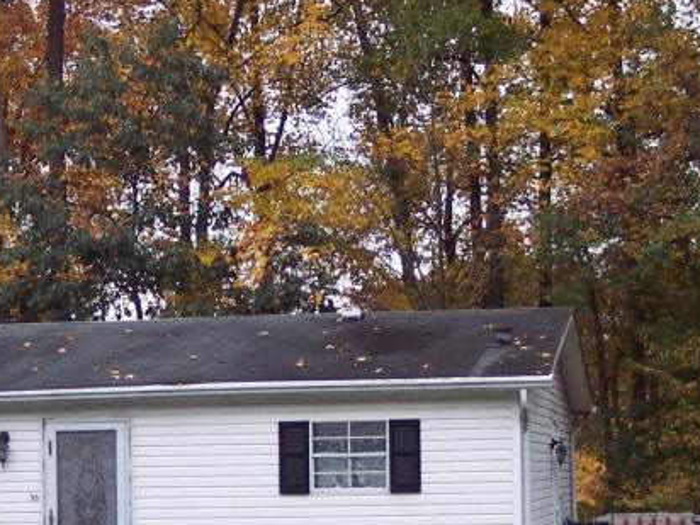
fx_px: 1962
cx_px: 309
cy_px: 323
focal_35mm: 97
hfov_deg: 20.2
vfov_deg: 15.2
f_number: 2.8
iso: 140
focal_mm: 8
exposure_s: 1/60
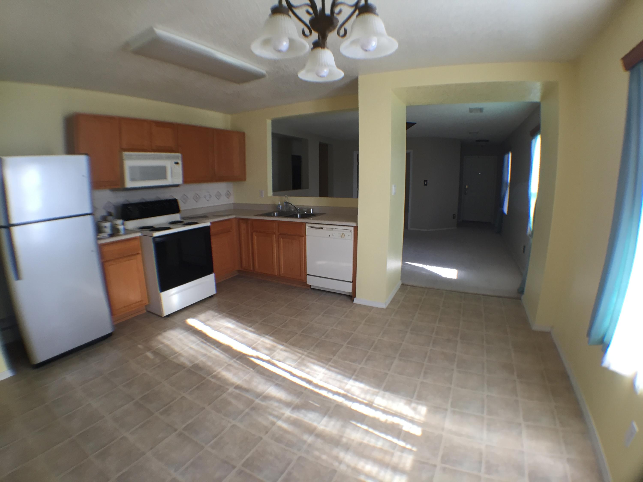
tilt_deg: -11.9
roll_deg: +2.0
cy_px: 241
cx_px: 322
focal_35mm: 29
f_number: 2.2
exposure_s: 1/30
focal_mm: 4.15
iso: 32
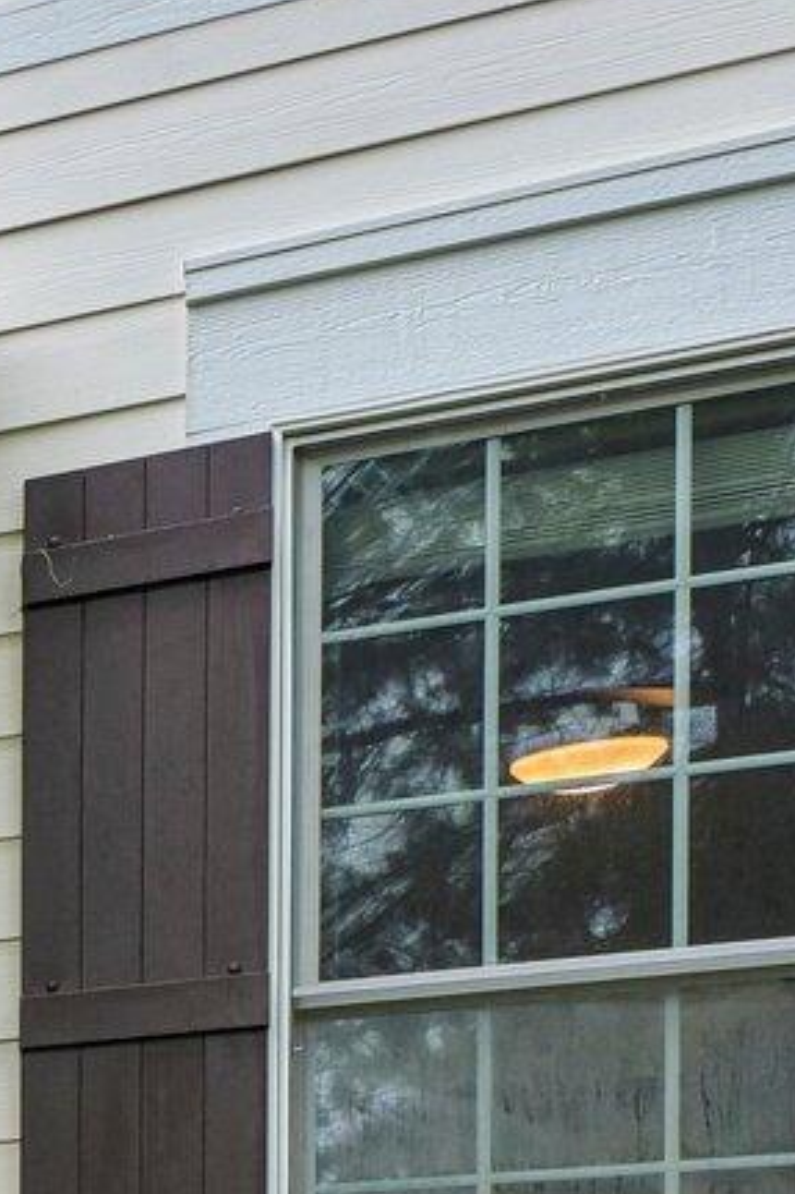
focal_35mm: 78
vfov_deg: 22.8
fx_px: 2598
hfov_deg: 11.3
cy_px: 1583
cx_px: -1543
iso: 250
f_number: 8
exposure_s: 1/40
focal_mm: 16.5
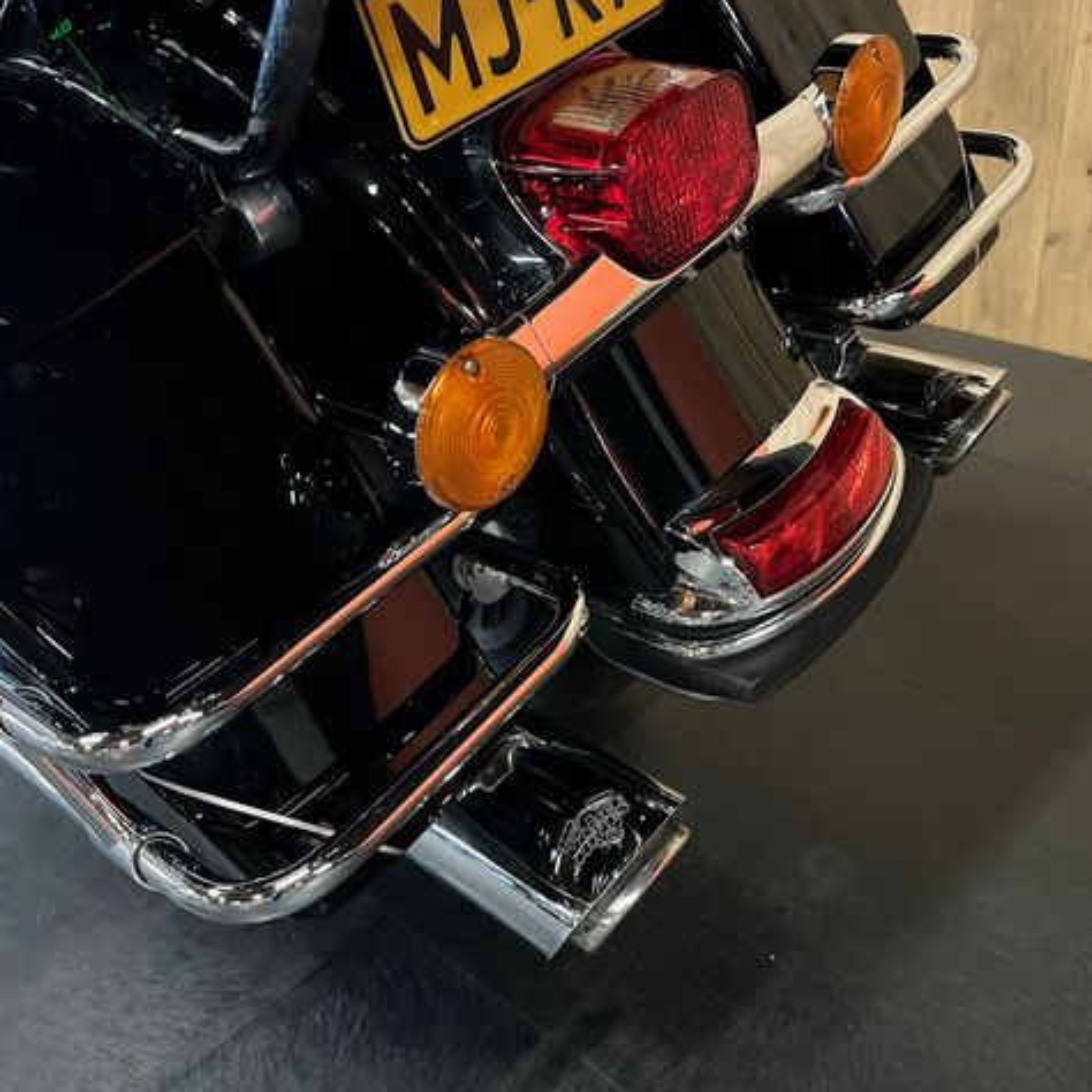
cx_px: 645
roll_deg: +1.6
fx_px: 1106
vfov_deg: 52.5
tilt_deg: -31.1
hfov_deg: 52.2
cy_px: 546
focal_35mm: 31
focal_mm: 5.1
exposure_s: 1/25
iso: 800
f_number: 1.6
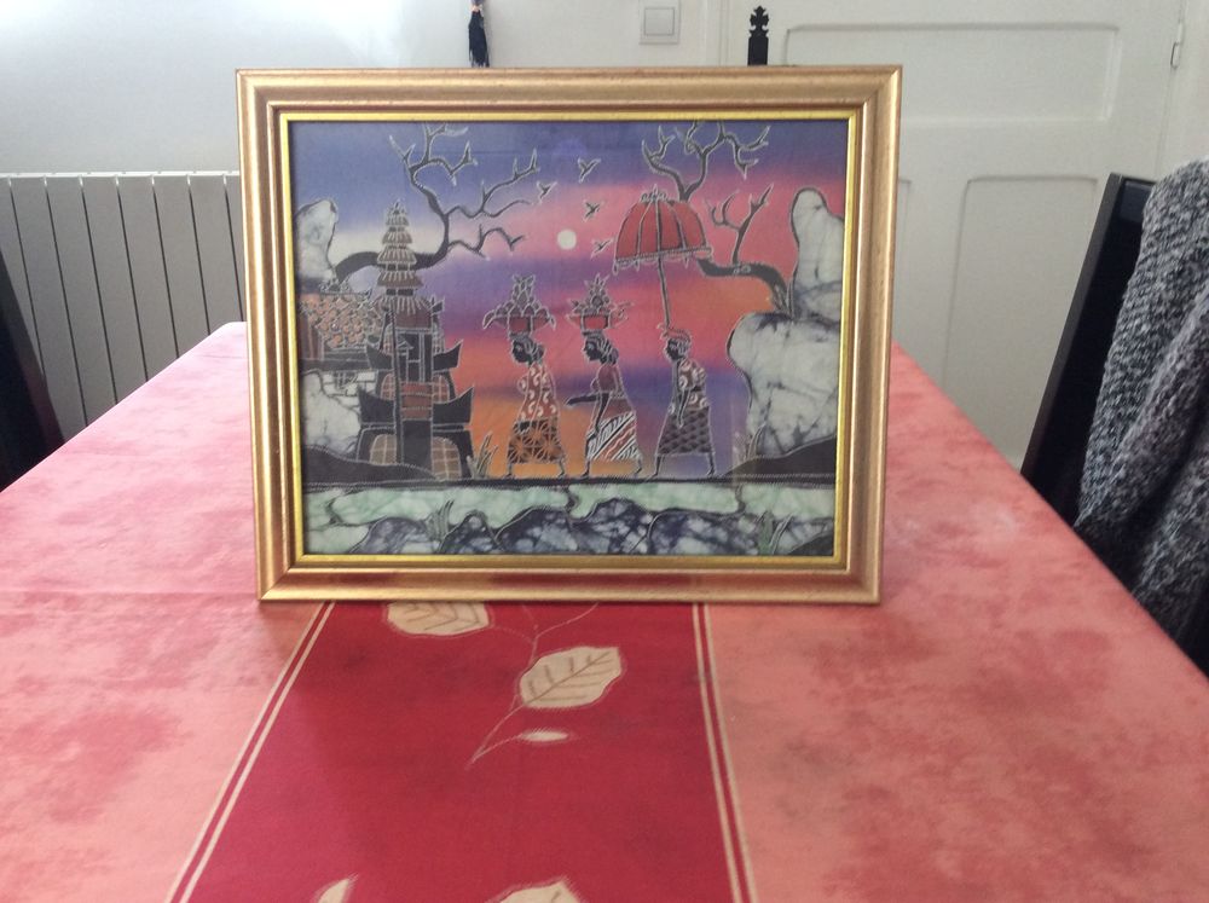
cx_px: 604
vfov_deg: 44.1
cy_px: 452
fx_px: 1116
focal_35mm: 32
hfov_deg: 56.9
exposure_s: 1/25
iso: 80
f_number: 2.4
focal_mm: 3.3
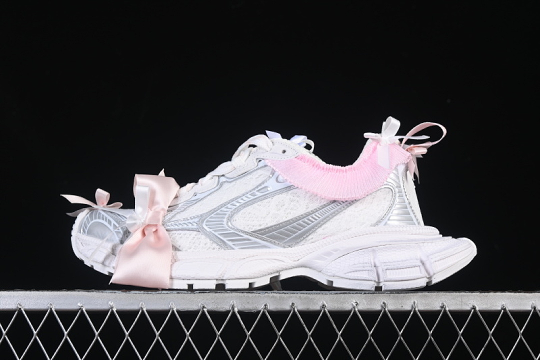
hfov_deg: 27.0
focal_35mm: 75
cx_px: 270
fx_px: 1125
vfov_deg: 18.2
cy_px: 180
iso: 160
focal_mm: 50
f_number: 8
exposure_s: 1/80
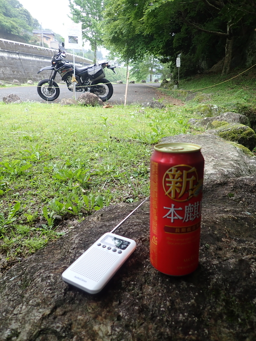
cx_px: 128
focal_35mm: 25
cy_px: 170
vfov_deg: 69.4
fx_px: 247
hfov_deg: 54.9
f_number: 2
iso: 100
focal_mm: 4.5
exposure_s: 1/60
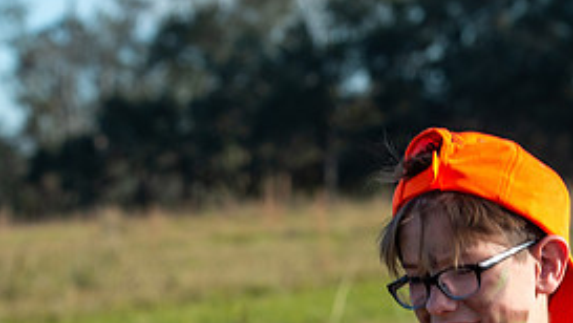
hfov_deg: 9.6
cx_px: 415
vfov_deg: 5.4
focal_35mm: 223
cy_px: 380
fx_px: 3391
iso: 100
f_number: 5.6
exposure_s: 1/250
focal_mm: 86
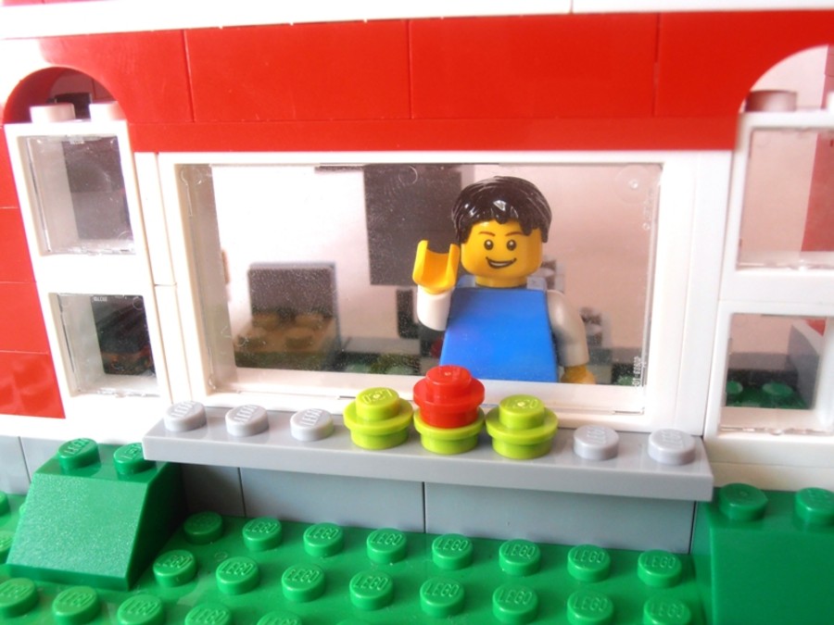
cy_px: 312
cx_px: 417
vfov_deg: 38.7
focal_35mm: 37
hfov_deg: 50.1
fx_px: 891
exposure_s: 1/20
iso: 125
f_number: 3.9
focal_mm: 6.61
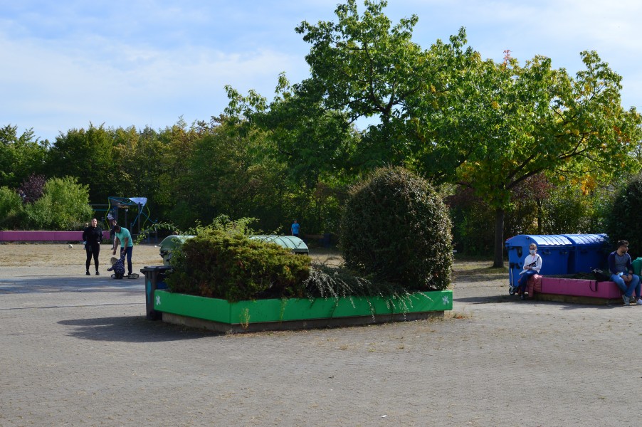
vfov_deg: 25.7
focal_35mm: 52
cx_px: 321
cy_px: 214
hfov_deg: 37.9
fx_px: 936
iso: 100
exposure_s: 1/200
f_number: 7.1
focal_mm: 35
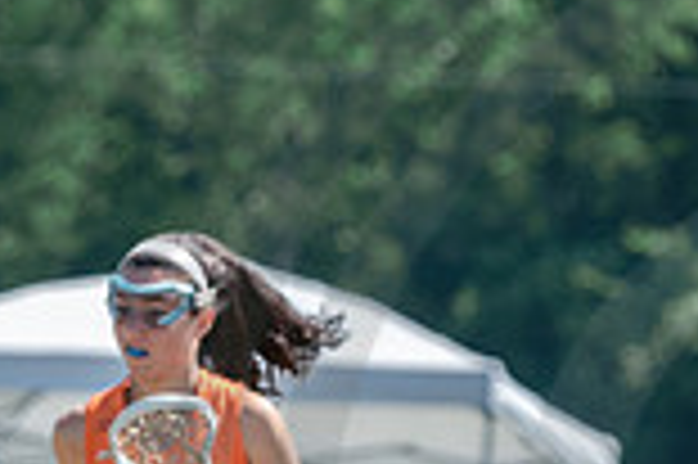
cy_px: 724
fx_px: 20530
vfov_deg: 1.3
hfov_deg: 1.9
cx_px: 1179
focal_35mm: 1060
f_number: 4.5
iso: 400
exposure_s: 1/1250
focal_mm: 185
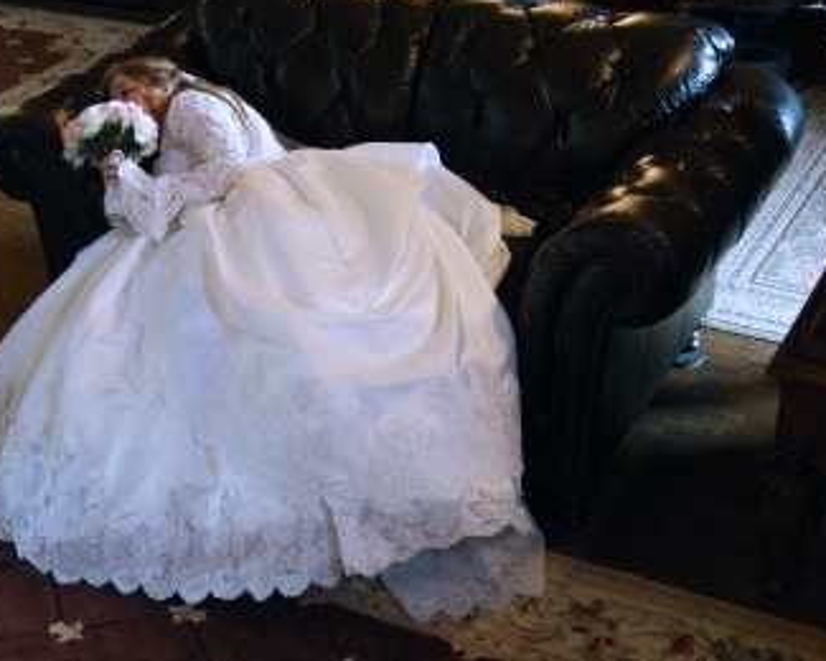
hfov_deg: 35.9
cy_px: 325
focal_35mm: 52
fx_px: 1271
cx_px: 348
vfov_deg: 29.1
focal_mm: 30
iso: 800
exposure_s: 1/20
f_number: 4.5
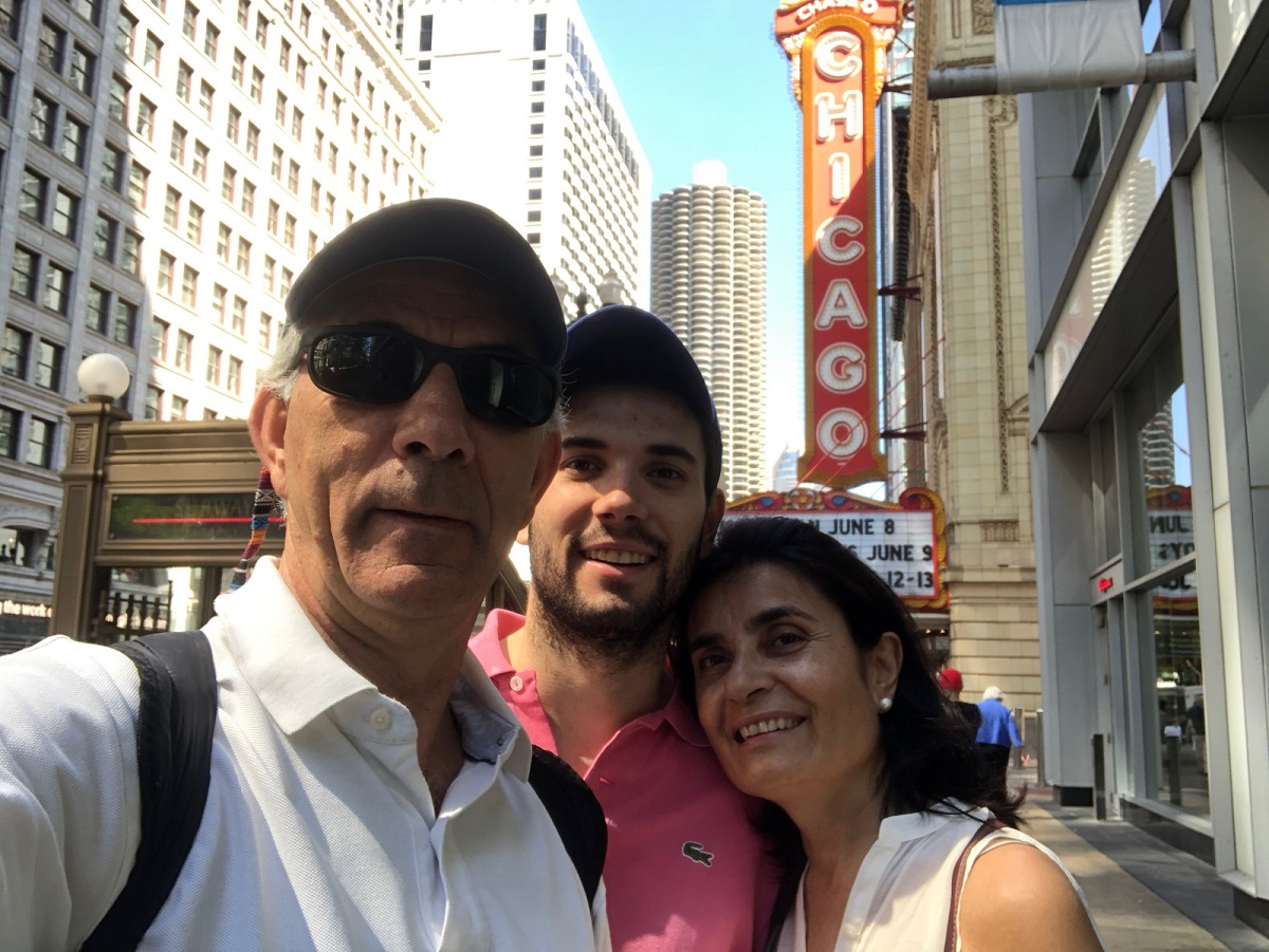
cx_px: 634
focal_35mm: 32
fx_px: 1174
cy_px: 476
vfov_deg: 44.2
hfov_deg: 56.8
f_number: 2.2
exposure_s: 1/120
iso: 50
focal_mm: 2.87
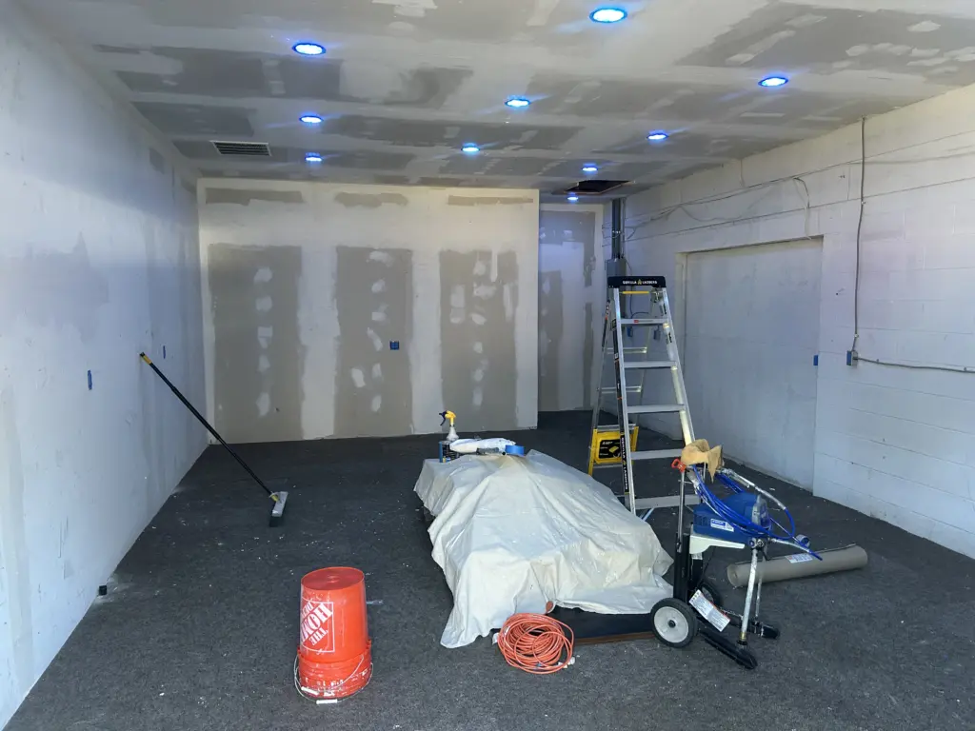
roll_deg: -0.5
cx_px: 488
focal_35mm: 26
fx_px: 732
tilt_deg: -5.7
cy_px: 366
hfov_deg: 67.3
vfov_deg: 53.1
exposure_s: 1/60
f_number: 1.5
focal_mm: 5.7
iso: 160
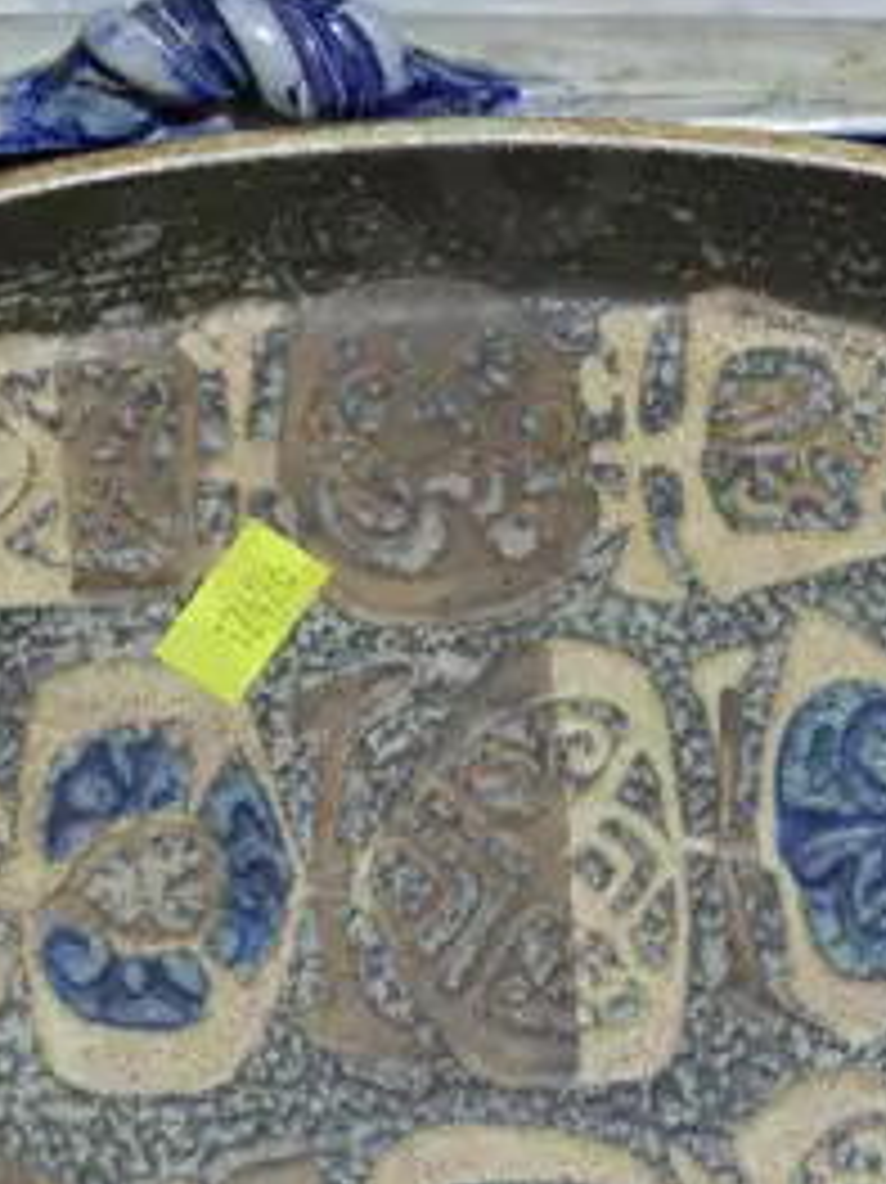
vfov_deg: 13.3
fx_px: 5055
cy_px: 297
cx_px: 416
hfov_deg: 10.0
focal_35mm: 148
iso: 200
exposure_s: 1/80
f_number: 4.1
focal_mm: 19
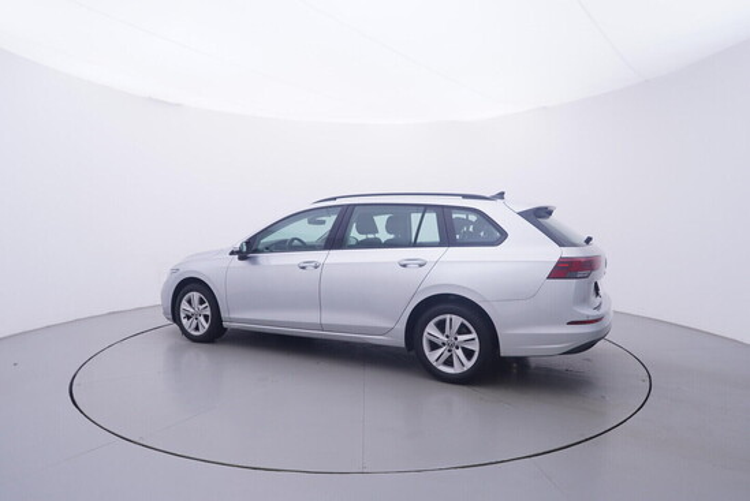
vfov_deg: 56.2
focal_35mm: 22
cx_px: 375
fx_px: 469
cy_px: 250
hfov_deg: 77.3
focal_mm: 15
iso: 200
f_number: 5
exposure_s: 1/80
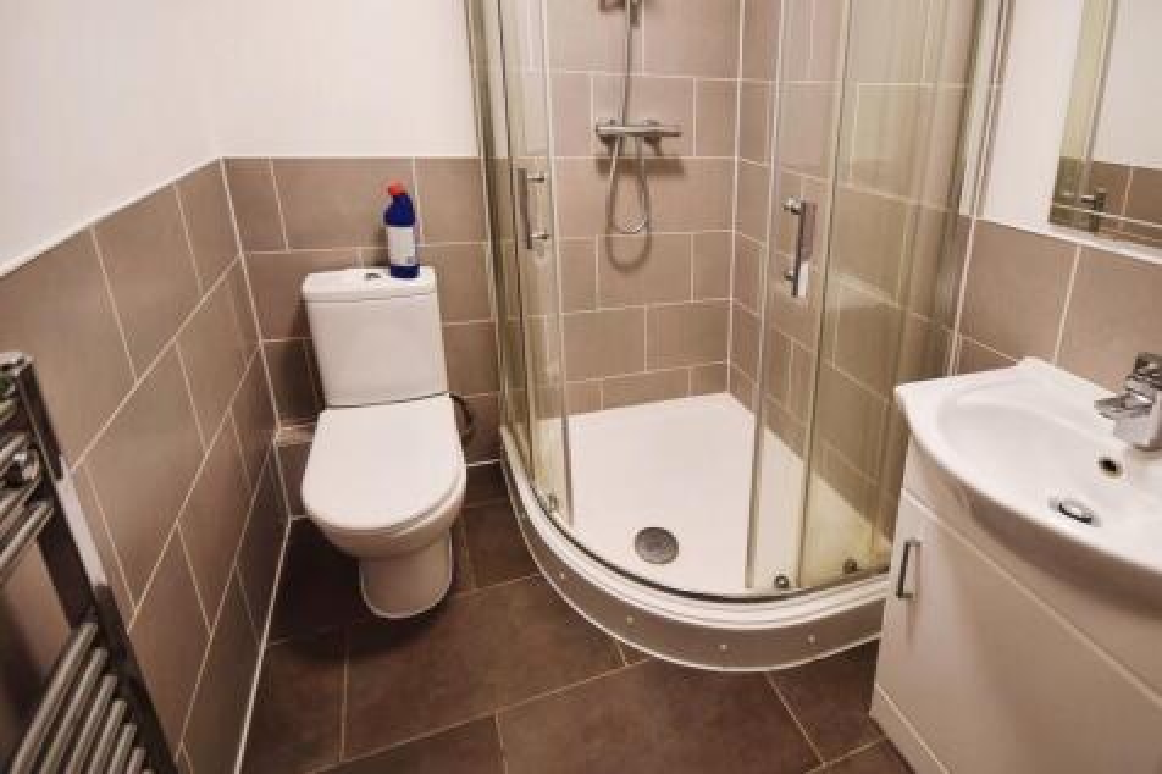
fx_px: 532
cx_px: 581
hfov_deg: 95.0
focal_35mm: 16
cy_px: 387
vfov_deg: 72.0
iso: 200
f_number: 4.2
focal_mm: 11
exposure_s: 1/15
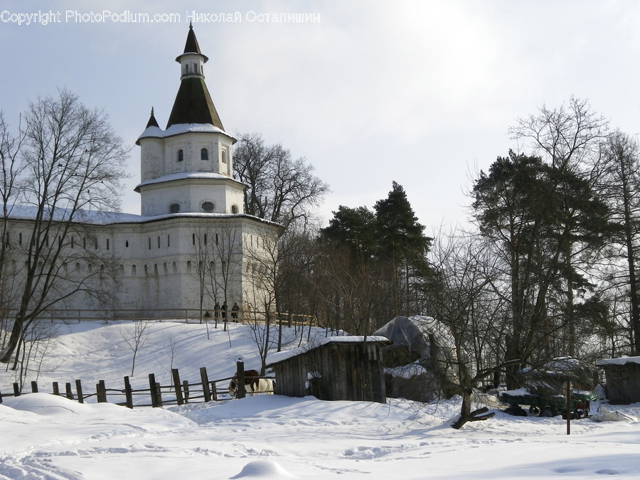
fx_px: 1146
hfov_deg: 31.2
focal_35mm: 62
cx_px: 320
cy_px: 240
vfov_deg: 23.7
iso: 80
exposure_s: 1/640
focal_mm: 11.1
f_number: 5.5
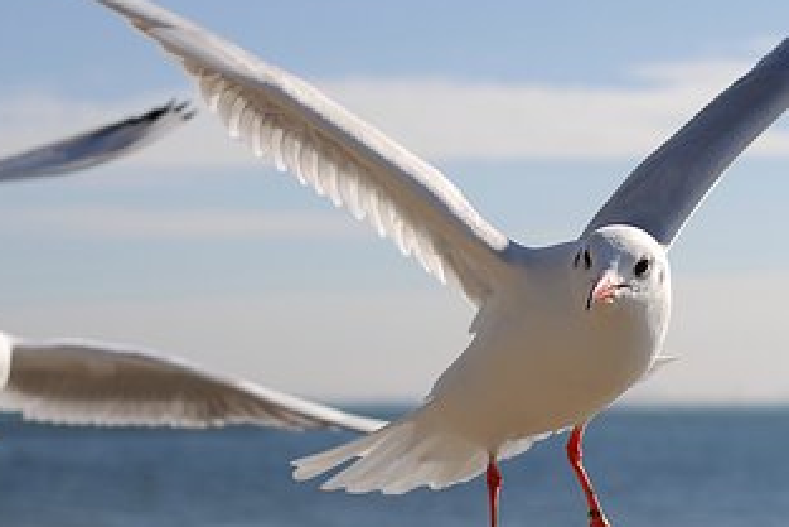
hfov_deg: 23.7
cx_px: 466
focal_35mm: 86
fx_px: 1882
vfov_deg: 15.9
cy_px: 236
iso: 100
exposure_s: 1/1500
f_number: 4.5
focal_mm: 35
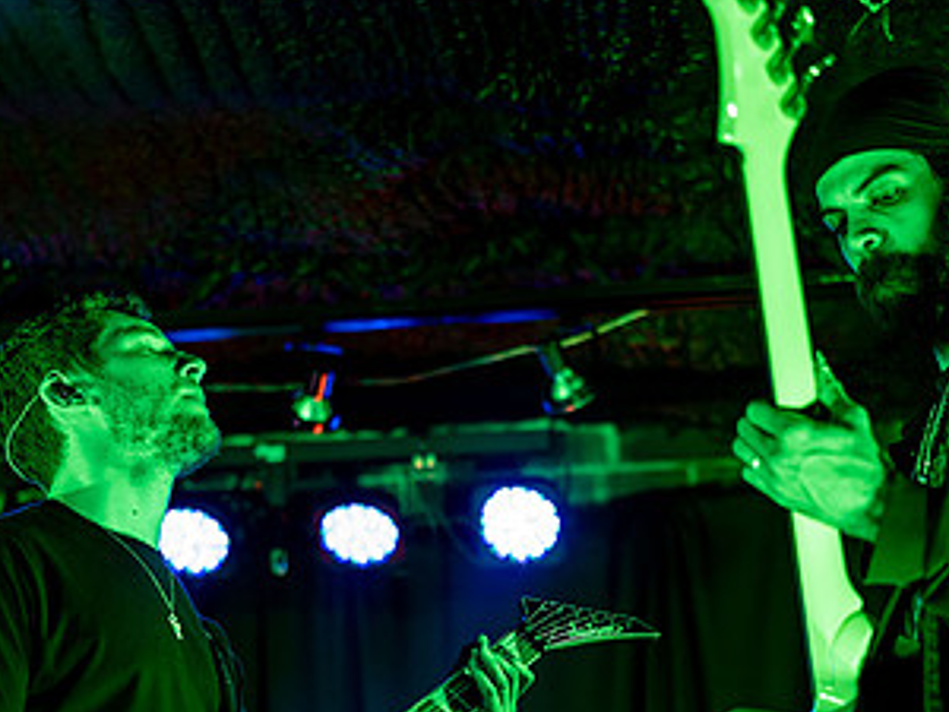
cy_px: 543
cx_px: 465
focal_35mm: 93
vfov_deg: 15.8
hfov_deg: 21.1
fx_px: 2550
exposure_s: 1/160
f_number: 2
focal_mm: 50
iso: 1000
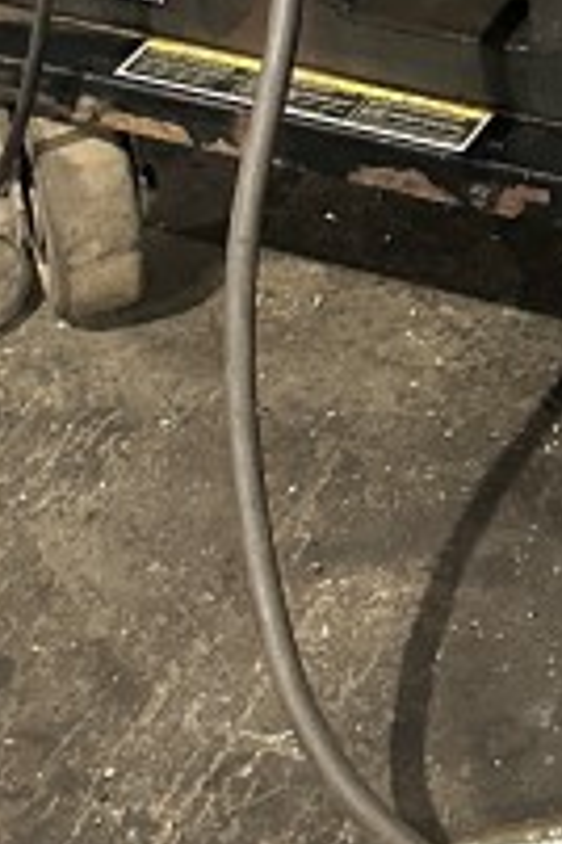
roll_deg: +1.7
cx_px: 407
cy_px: -168
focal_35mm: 134
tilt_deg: -27.5
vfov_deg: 14.8
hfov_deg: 10.2
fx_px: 3138
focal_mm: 6.86
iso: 800
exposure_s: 1/60
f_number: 1.78
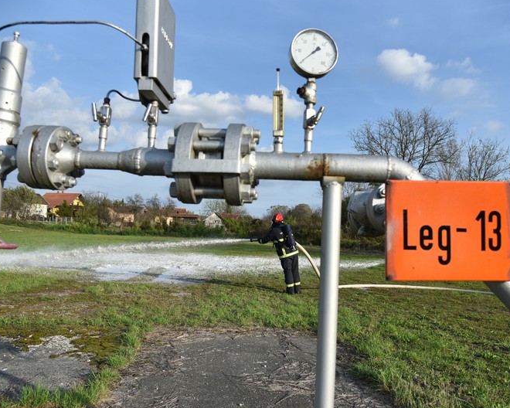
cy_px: 201
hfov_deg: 62.2
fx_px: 423
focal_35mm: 28
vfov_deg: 51.5
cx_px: 269
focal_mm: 24
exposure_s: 1/3200
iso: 400
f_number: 4
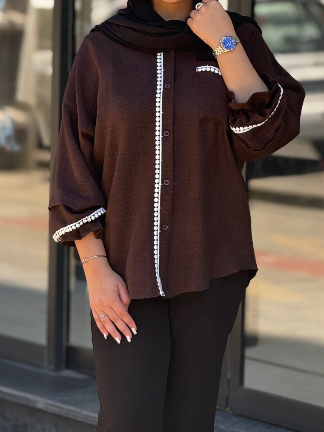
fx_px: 1910
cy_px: 158
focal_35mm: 153
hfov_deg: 9.7
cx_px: 173
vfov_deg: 12.9
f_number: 2.8
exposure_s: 1/212
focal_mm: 15.66
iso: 64
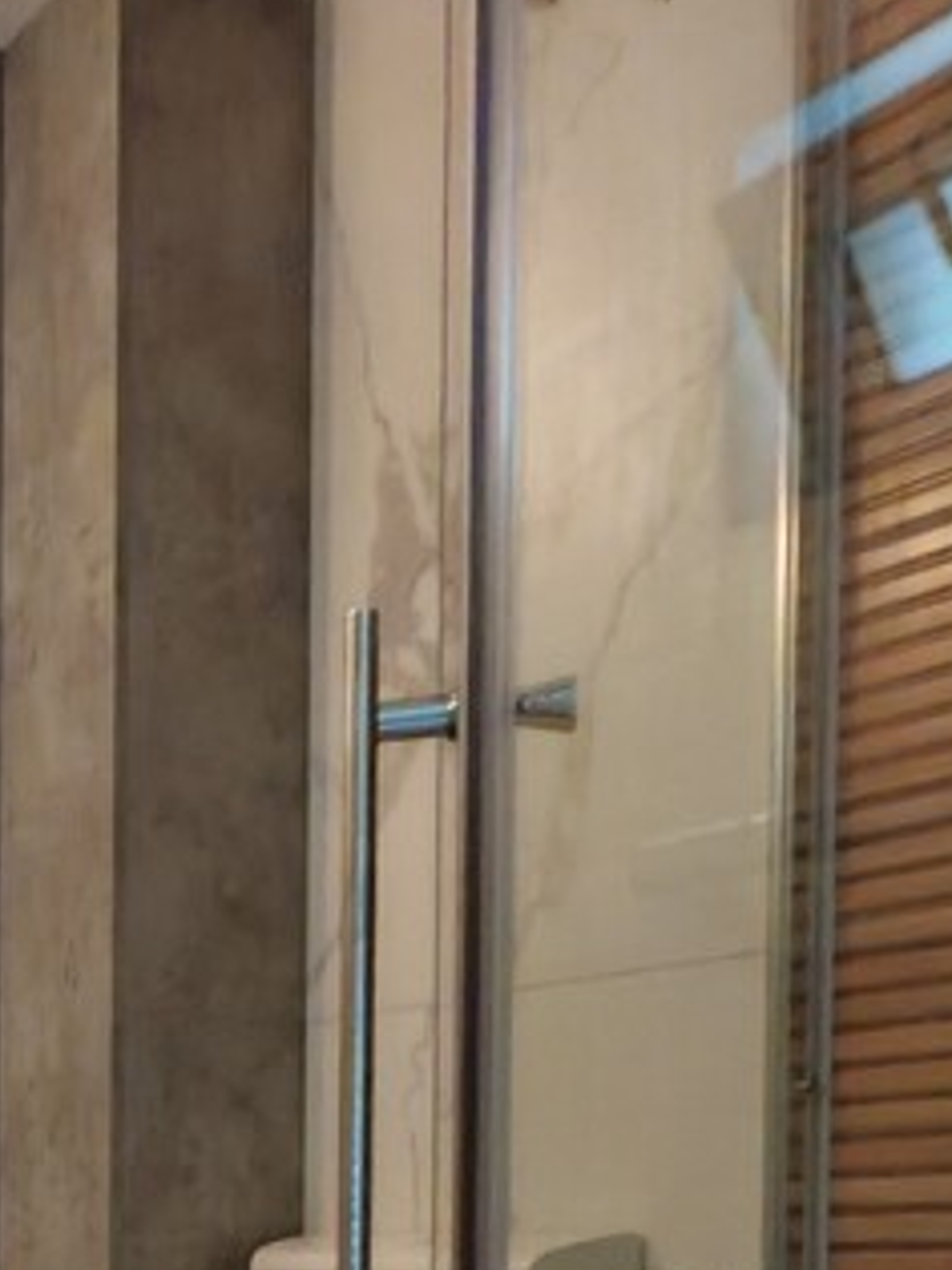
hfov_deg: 24.4
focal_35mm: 52
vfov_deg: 33.1
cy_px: 1326
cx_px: -294
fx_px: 1908
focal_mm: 1.96
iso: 400
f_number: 2.2
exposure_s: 1/50
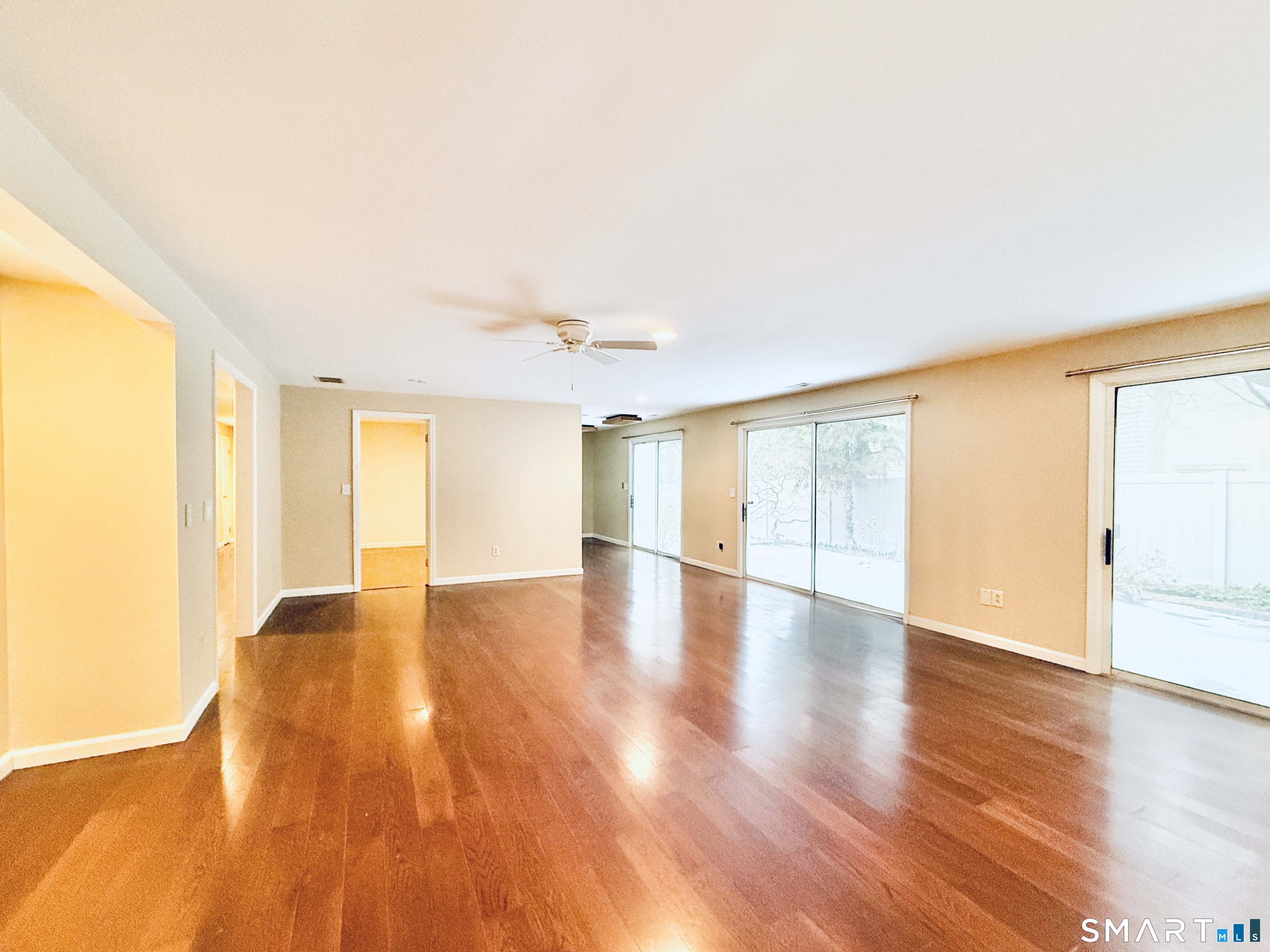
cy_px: 476
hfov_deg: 102.1
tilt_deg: -0.4
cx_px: 635
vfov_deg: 85.7
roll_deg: +0.0
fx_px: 514
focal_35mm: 14
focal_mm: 2.22
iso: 500
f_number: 2.2
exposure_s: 1/60
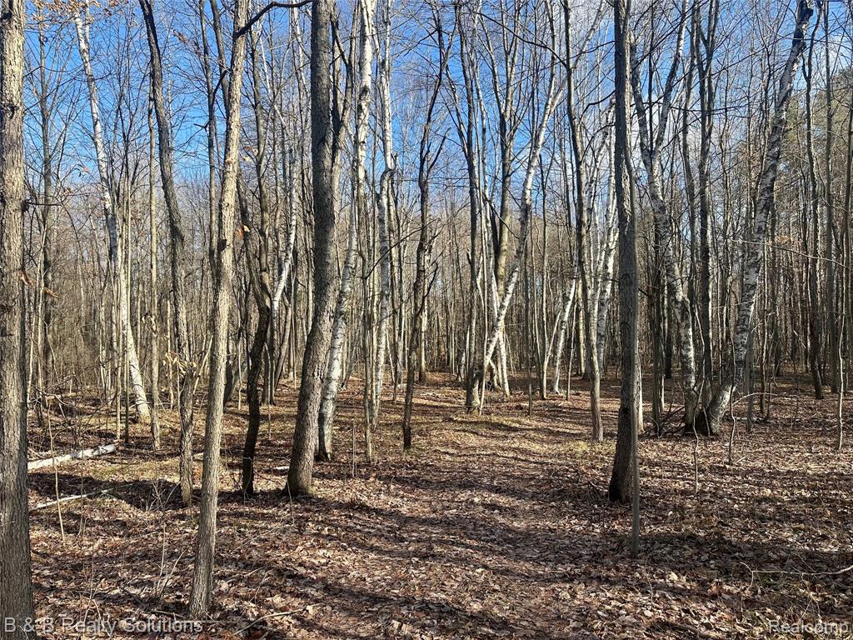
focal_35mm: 24
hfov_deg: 71.6
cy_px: 320
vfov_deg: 56.8
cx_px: 426
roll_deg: +0.5
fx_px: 591
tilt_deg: +2.6
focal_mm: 6.86
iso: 80
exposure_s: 1/1241
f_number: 1.78
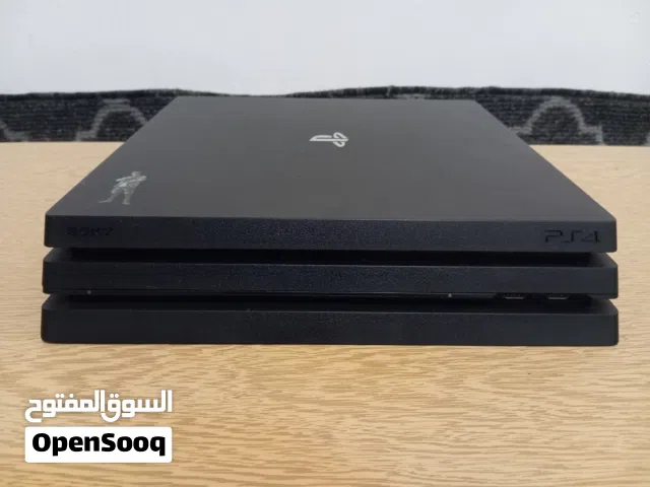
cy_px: 244
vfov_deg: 49.7
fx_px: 526
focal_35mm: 28
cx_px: 325
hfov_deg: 63.4
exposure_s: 1/16.7
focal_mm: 4.22
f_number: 1.8
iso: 1486
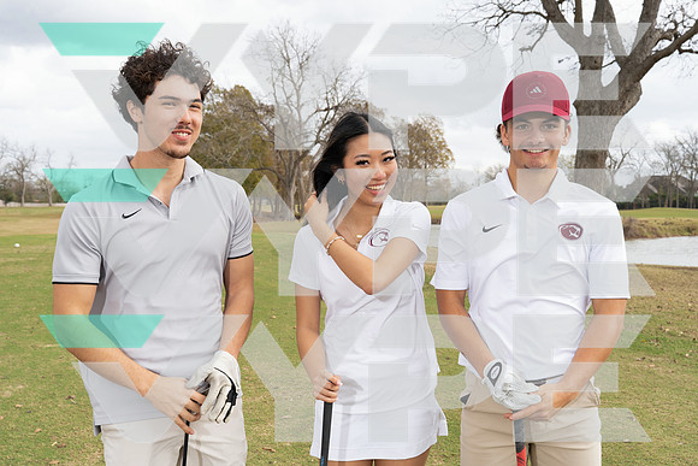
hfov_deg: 50.7
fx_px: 737
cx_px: 349
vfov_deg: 35.1
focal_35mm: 38
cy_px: 233
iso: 400
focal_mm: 38
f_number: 8
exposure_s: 1/250
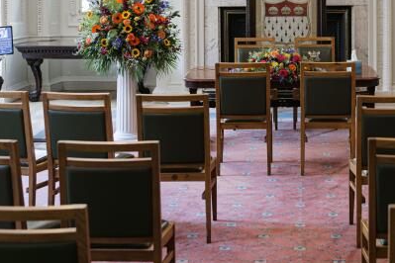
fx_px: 867
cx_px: 268
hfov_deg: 25.5
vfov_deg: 16.9
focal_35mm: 79
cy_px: 3
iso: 800
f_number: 2.8
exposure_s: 1/40
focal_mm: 35
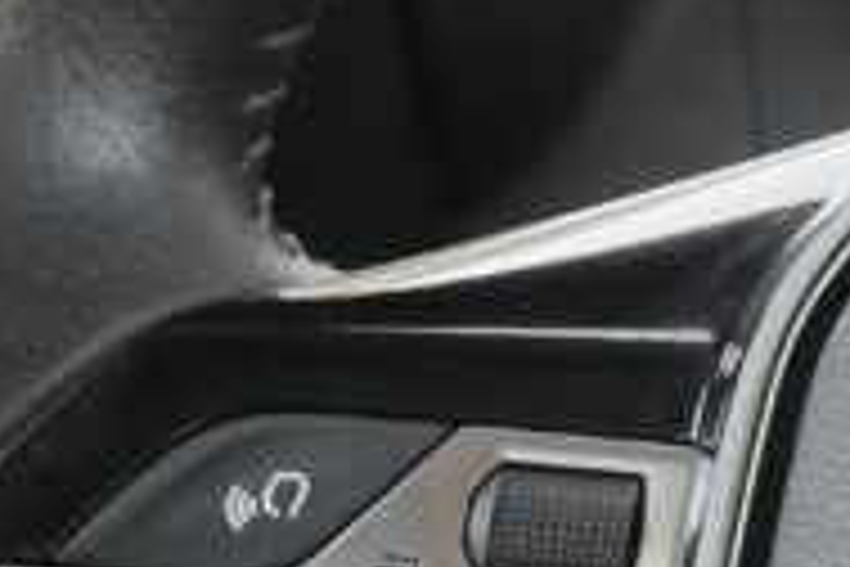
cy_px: 835
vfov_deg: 3.7
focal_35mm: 369
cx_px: 1394
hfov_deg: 5.5
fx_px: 8712
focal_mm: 45
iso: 2000
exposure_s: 1/50
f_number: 9
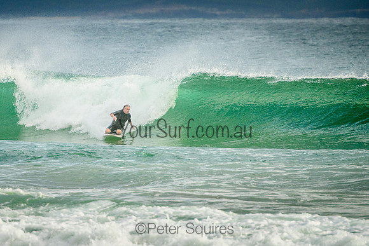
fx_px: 5639
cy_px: 113
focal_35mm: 550
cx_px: 144
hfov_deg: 3.7
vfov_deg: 2.5
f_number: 5.6
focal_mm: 400
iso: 900
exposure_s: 1/2000
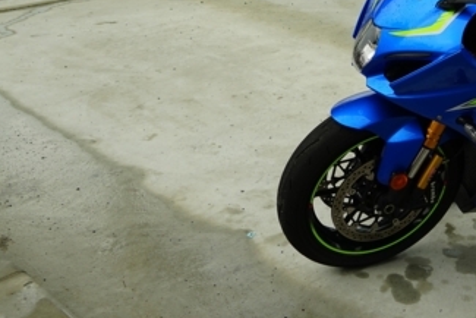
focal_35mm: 64
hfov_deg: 30.4
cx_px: 398
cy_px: -50
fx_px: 847
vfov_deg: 20.1
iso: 100
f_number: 4.5
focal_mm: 26
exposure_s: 1/60
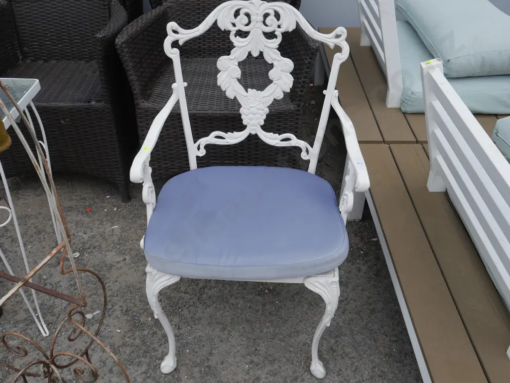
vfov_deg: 41.8
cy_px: 192
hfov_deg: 53.9
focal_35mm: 34
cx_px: 255
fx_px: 501
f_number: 5.6
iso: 200
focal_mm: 17
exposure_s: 1/320
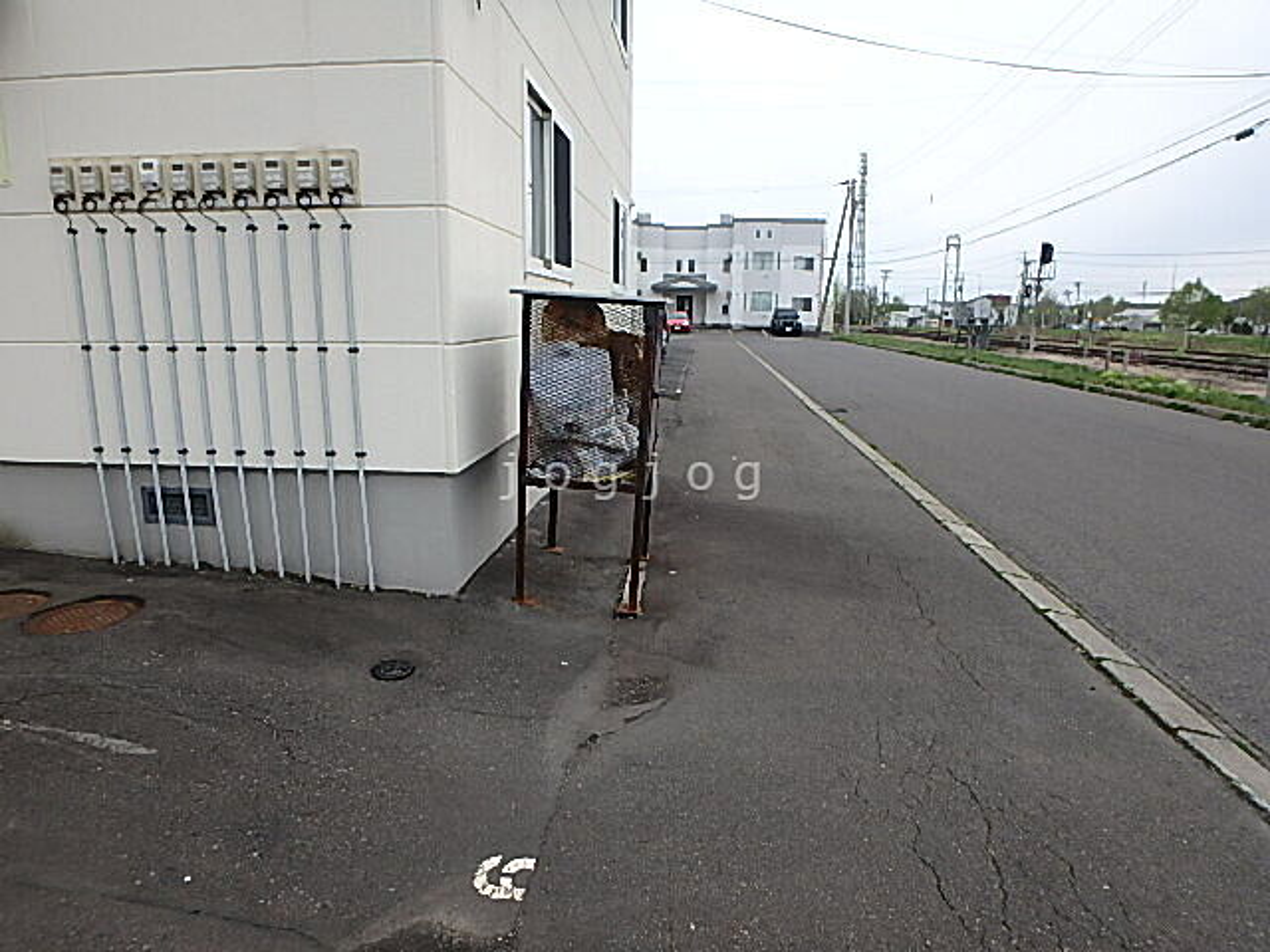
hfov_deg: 79.0
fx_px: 770
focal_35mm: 21
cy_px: 476
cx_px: 635
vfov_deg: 63.4
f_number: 3.5
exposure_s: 1/500
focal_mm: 3.7
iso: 125
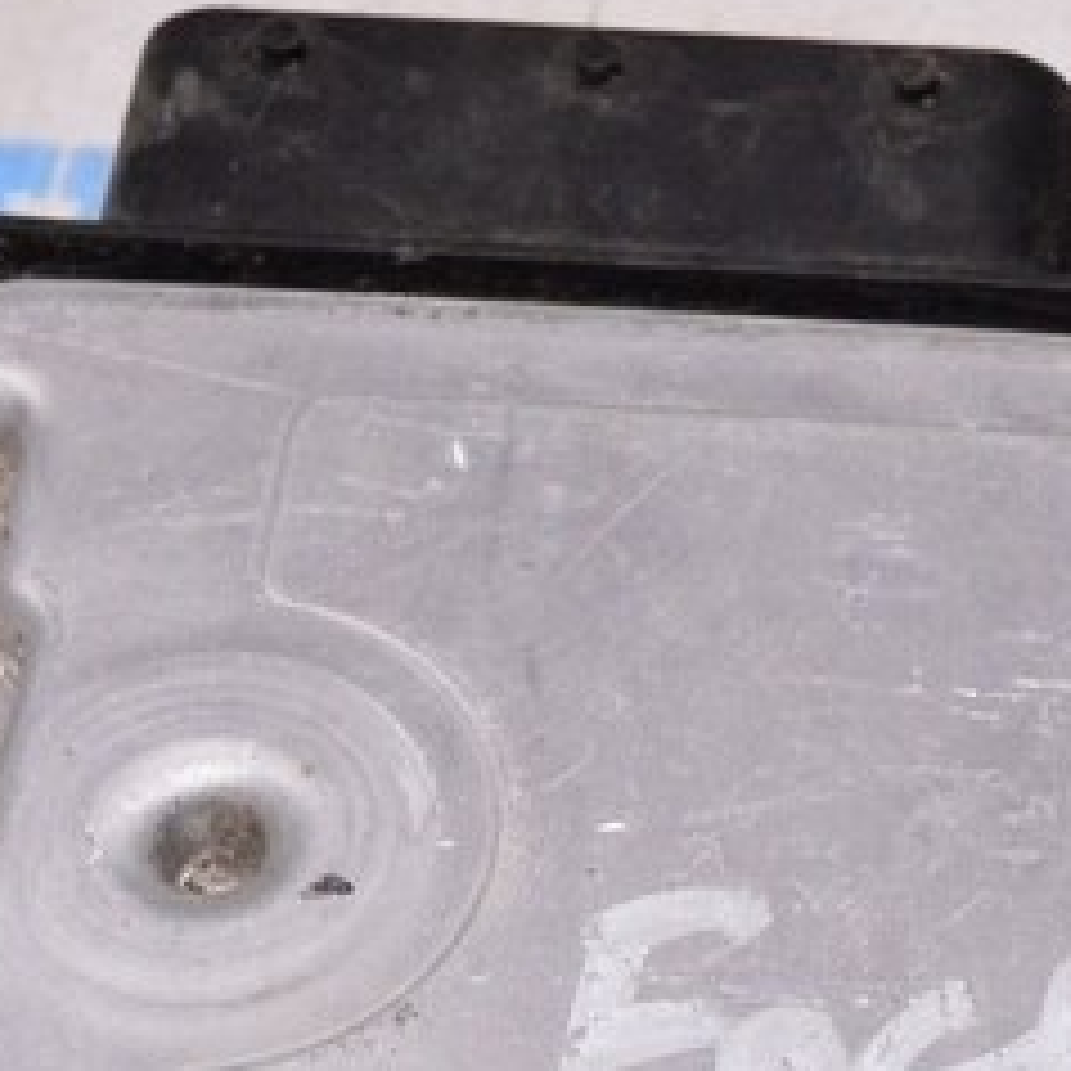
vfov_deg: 11.7
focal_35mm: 148
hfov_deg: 11.7
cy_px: 997
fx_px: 5174
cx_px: 976
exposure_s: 1/160
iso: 1600
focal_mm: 27
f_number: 8
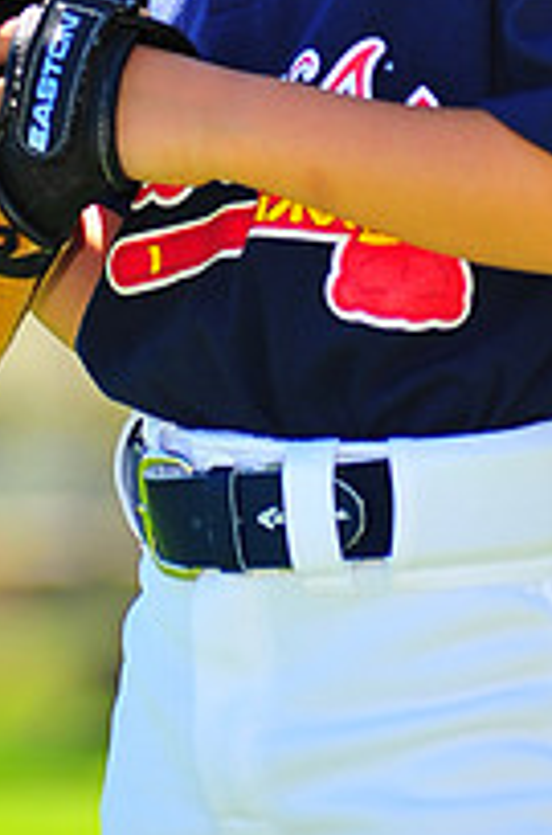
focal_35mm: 513
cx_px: 298
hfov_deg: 2.7
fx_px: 11859
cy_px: -147
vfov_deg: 4.0
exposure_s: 1/400
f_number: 5
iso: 200
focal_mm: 180
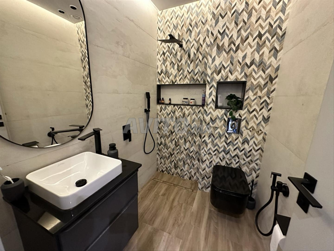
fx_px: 135
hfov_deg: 102.1
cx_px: 167
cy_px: 126
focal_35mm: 14
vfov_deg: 85.7
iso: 800
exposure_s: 1/50
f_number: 2.2
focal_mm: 2.22
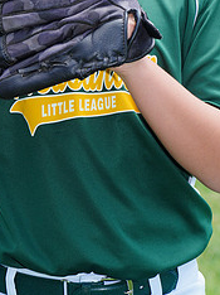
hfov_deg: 3.6
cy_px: -62
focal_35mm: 413
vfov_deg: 4.8
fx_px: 3506
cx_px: 95
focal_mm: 173
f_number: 10
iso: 200
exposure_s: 1/200
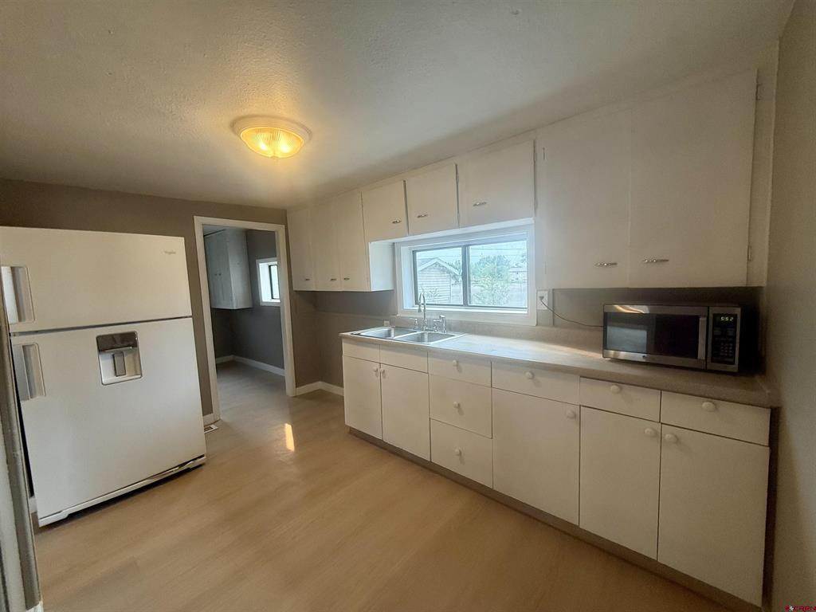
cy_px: 306
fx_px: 330
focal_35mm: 14
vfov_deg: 85.7
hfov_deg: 102.1
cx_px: 408
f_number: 2.2
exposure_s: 1/120
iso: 100
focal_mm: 2.22
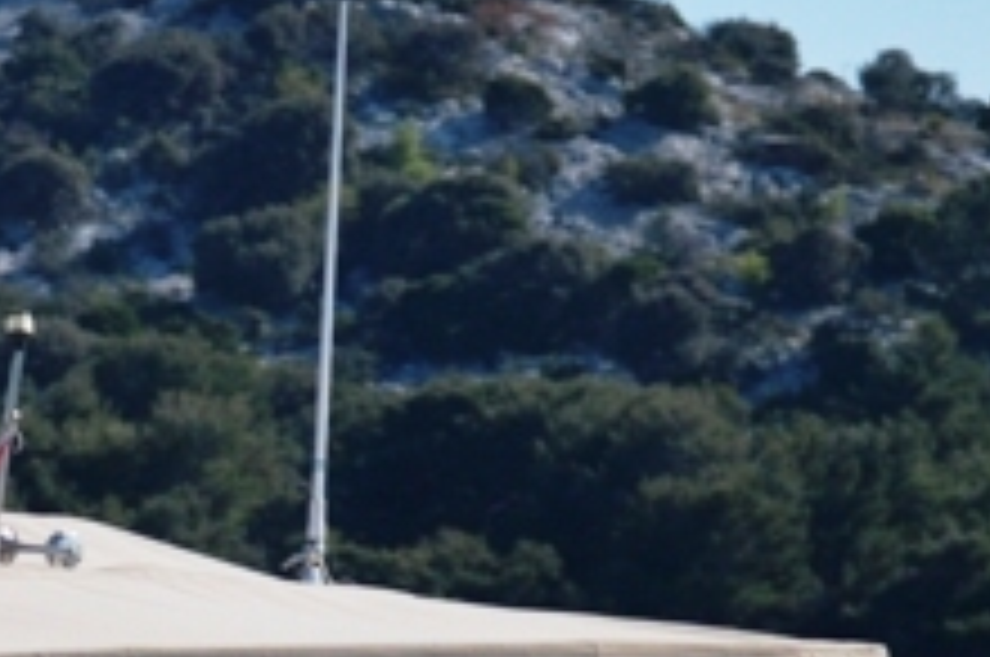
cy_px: 1112
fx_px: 8787
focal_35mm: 320
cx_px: -338
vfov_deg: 4.2
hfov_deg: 6.4
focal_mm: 52
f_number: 4.8
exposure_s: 1/1600
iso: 160
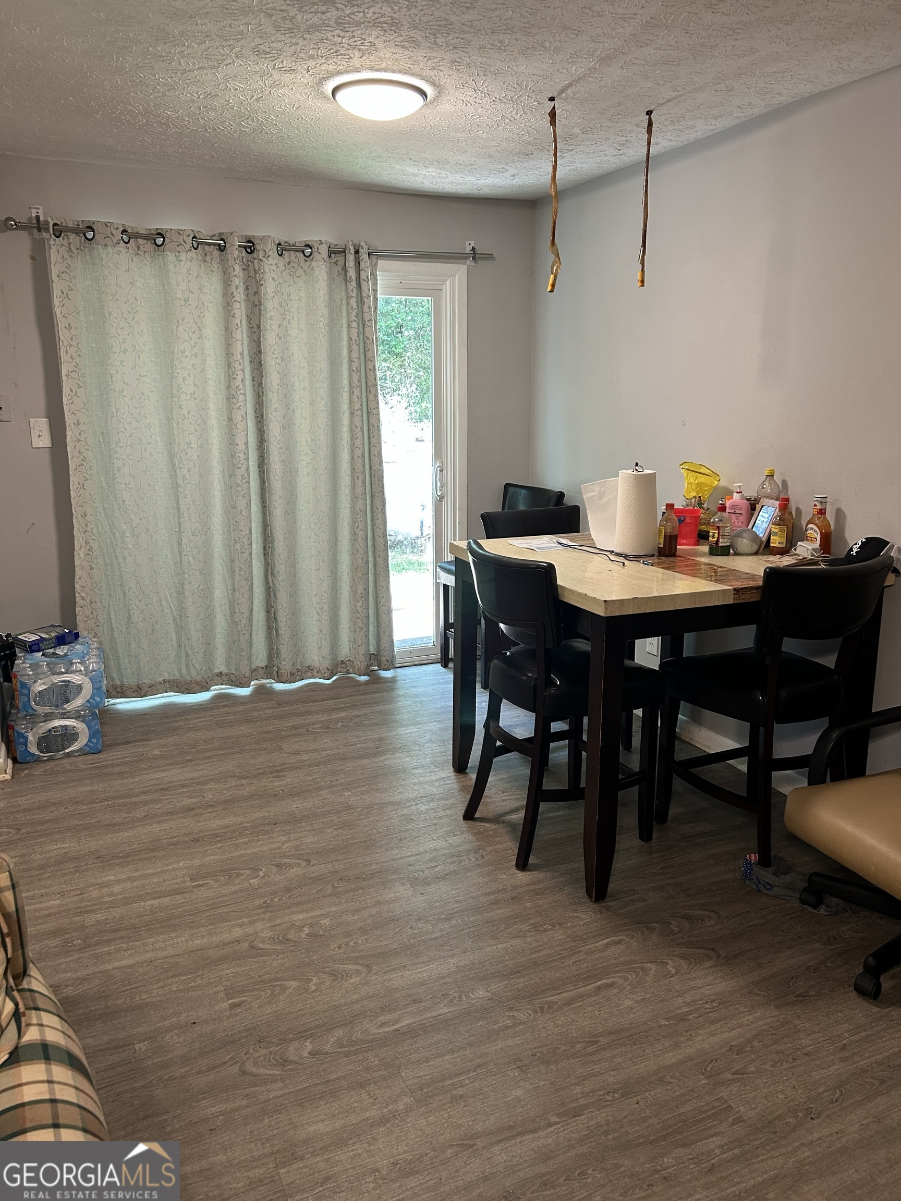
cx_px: 450
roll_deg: +0.2
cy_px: 600
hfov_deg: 53.1
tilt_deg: -11.5
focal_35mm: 26
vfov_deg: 67.3
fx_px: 902
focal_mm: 5.7
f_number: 1.5
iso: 160
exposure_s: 1/60
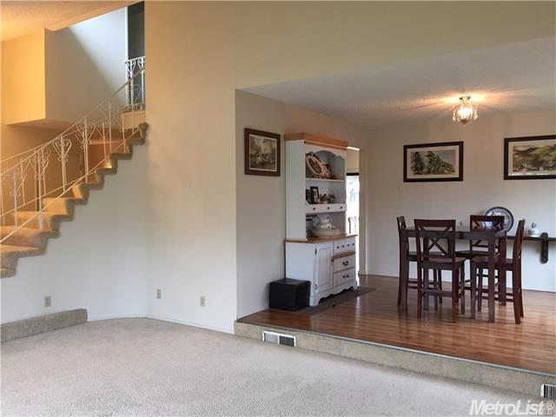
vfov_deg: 48.2
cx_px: 278
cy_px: 208
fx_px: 466
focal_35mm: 29
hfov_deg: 61.7
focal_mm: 4.15
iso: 100
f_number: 2.2
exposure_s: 1/30
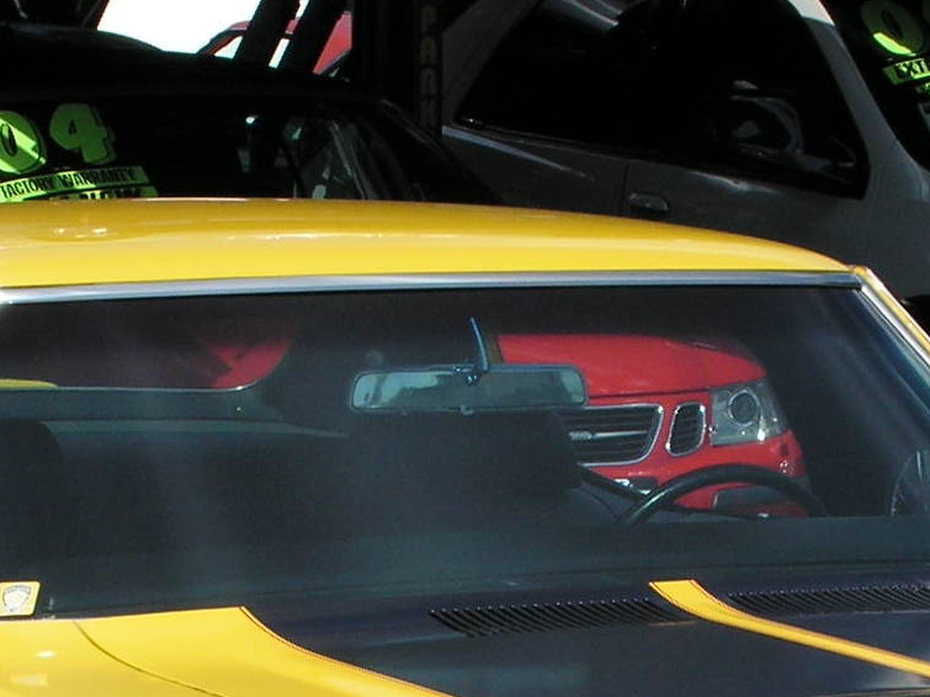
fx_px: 5426
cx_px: 563
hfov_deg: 9.8
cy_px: 801
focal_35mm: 202
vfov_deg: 7.3
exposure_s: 1/500
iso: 50
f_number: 4.8
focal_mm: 10.2
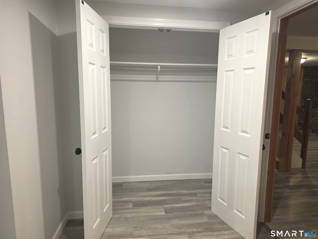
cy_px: 120
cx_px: 159
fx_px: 211
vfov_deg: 58.9
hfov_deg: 73.9
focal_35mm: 23
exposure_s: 1/120
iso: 400
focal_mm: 6.3
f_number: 1.7
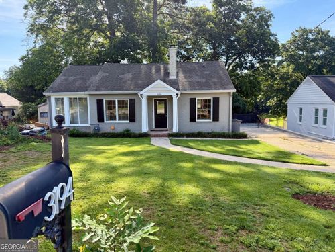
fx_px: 232
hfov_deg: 71.6
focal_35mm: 24
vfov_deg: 56.8
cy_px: 126
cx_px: 168
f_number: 1.78
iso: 100
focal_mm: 6.76
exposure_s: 1/1314
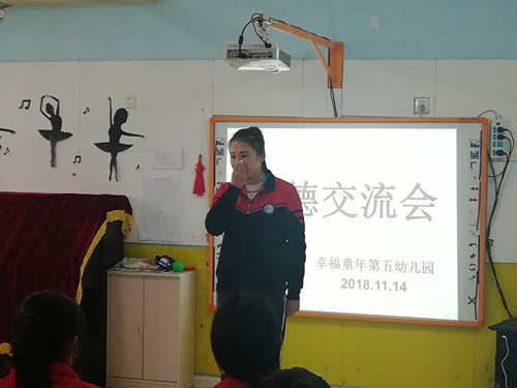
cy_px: 194
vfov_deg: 21.0
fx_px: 1045
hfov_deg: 27.8
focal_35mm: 70
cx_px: 258
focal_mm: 3.83
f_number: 1.8
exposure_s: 1/40
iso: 125
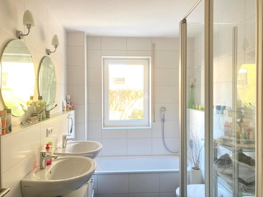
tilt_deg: -1.3
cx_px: 132
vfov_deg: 49.7
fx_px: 213
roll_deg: -0.2
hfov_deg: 63.4
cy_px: 98
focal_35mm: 28
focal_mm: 3.99
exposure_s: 1/60
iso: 125
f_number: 1.8
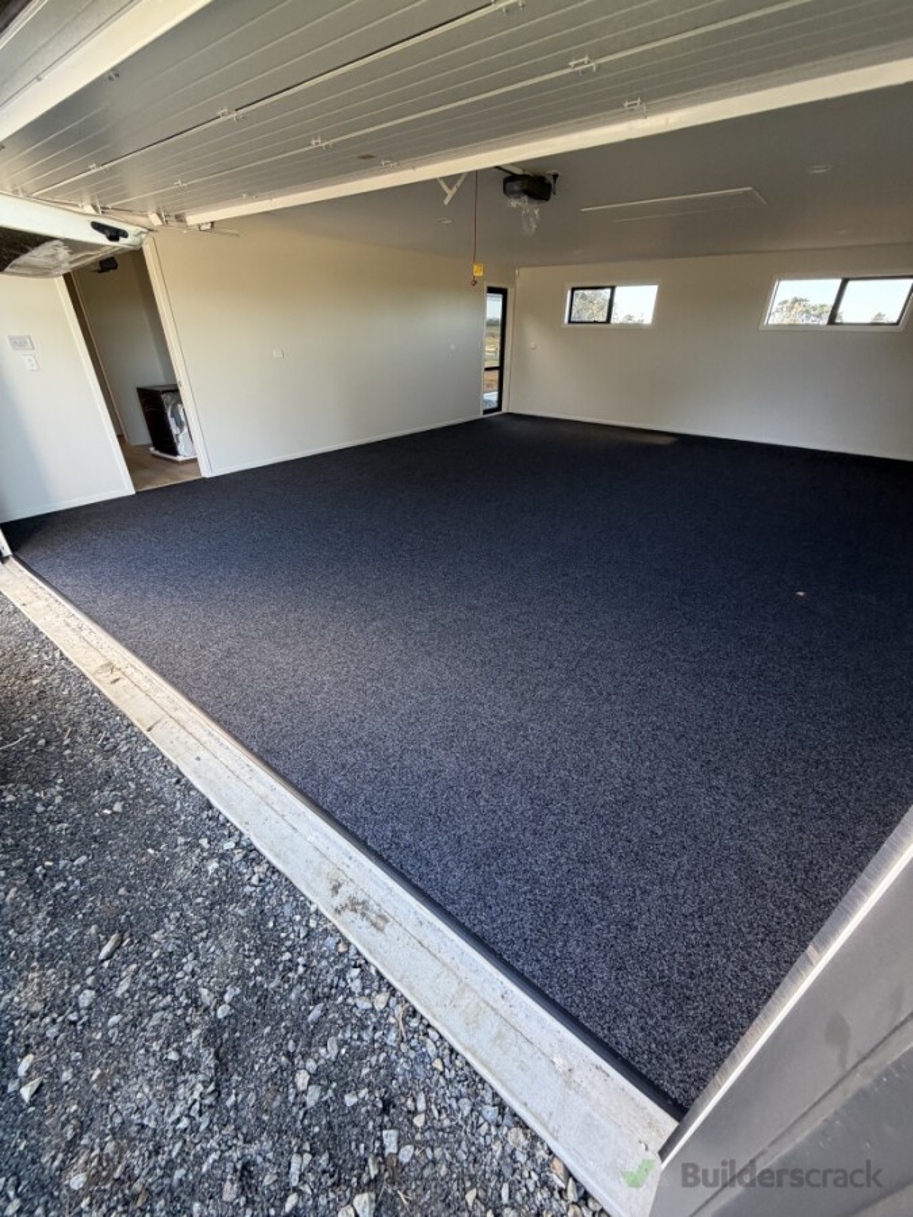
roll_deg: +0.4
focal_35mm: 14
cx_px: 456
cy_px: 608
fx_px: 492
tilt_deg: -30.0
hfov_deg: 85.7
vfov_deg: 102.1
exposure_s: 1/121
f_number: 2.2
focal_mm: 2.22
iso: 160
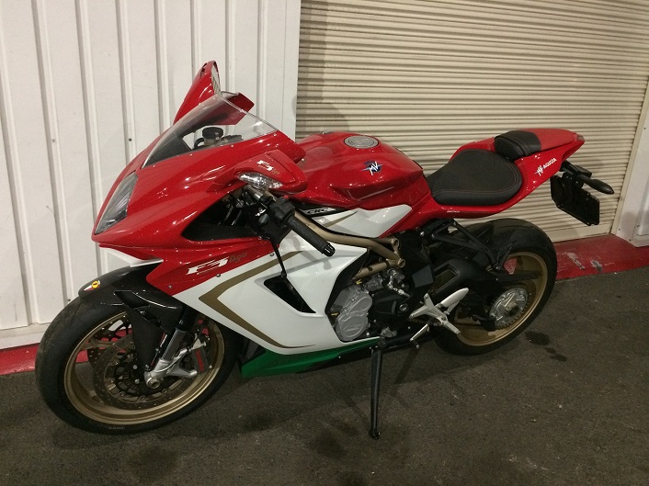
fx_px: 544
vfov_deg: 48.2
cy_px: 243
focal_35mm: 29
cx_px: 324
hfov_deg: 61.7
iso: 320
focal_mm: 4.15
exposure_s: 1/20
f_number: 2.2
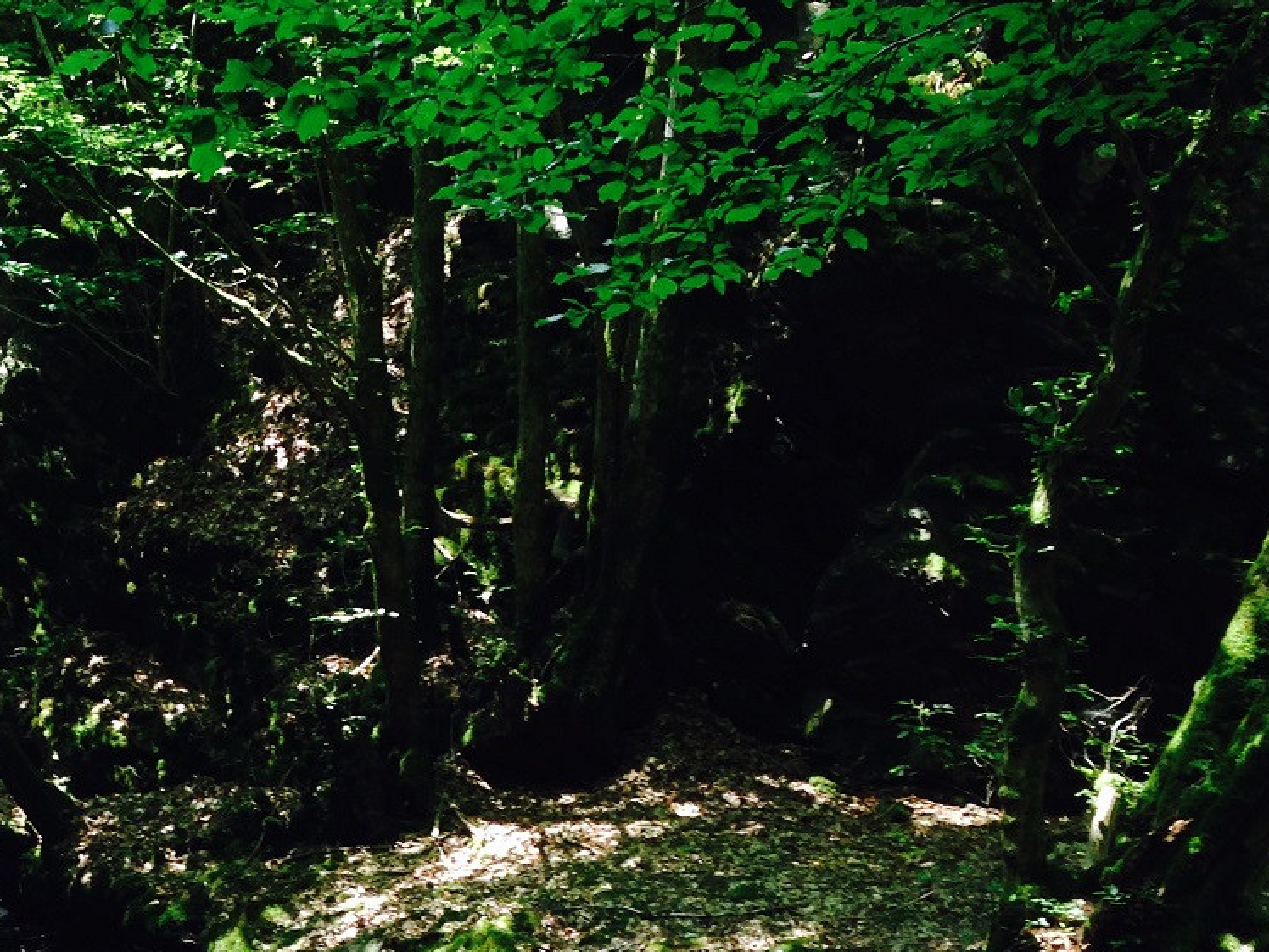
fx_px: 2639
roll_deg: -1.3
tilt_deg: -8.2
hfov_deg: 26.4
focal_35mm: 72
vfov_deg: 19.9
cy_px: 937
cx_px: 205
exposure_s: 1/60
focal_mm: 4.12
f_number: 2.4
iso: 50
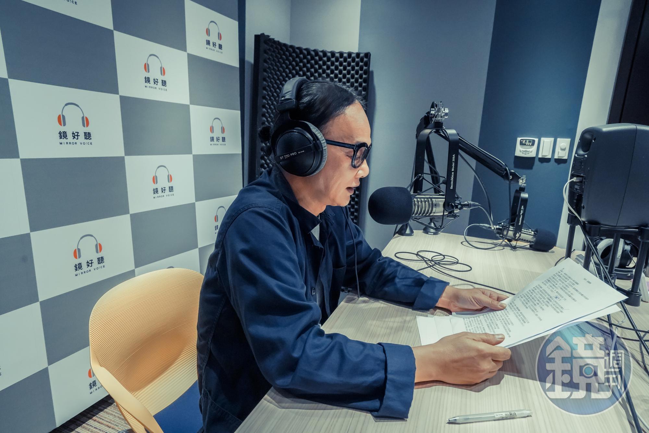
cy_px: 216
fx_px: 360
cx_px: 324
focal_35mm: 20
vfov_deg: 61.9
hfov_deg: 84.0
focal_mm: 20
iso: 8000
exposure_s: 1/200
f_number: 7.1
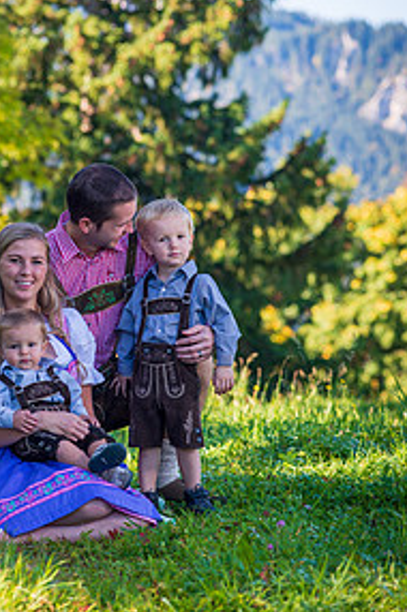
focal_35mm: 197
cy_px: 259
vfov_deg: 10.5
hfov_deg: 6.9
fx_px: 3349
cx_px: 107
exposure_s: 1/250
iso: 100
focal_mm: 125
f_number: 4.5
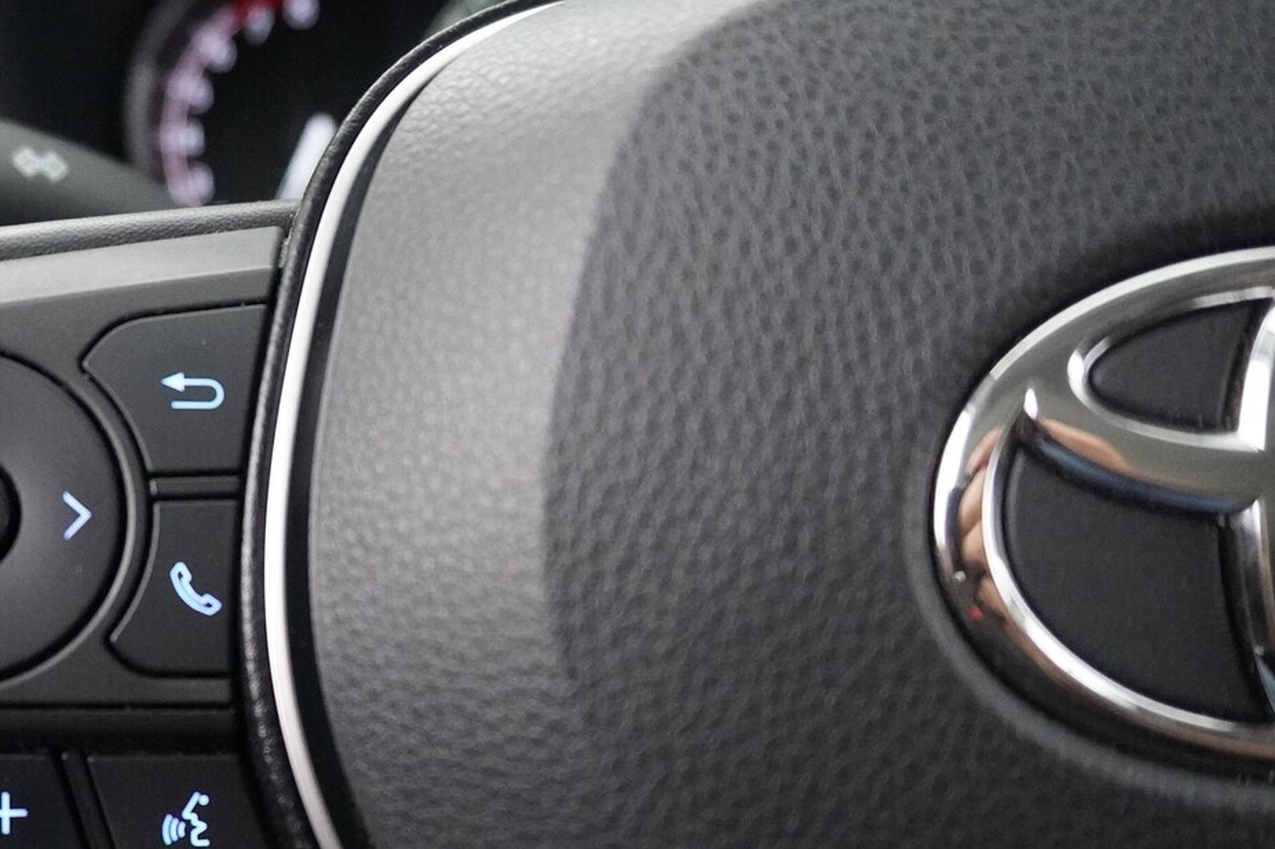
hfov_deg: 44.7
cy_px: 570
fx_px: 1487
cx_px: 308
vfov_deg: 31.6
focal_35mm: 42
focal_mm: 16
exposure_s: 1/30
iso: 6400
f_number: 3.5
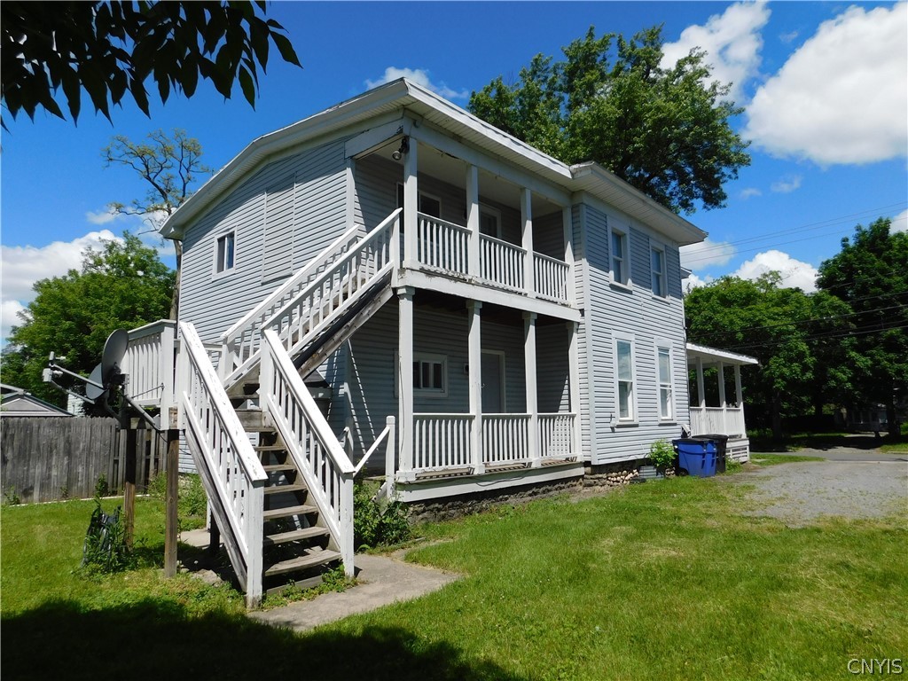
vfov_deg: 58.9
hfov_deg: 73.9
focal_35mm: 23
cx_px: 454
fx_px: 603
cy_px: 340
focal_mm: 4
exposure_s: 1/640
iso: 125
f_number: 6
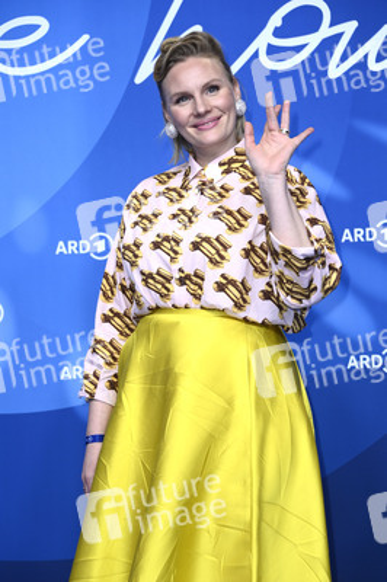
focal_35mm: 112
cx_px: 194
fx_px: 1809
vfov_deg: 18.3
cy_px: 291
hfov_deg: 12.2
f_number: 5.6
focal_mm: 112
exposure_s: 1/250
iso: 1250
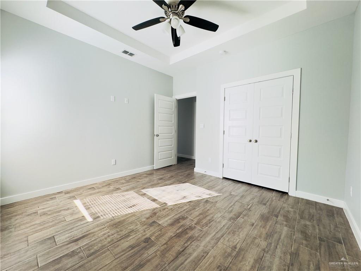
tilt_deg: -2.5
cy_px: 136
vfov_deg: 85.7
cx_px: 180
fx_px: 146
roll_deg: -1.3
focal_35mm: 14
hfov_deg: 102.1
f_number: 2.2
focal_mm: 2.22
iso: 160
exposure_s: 1/99
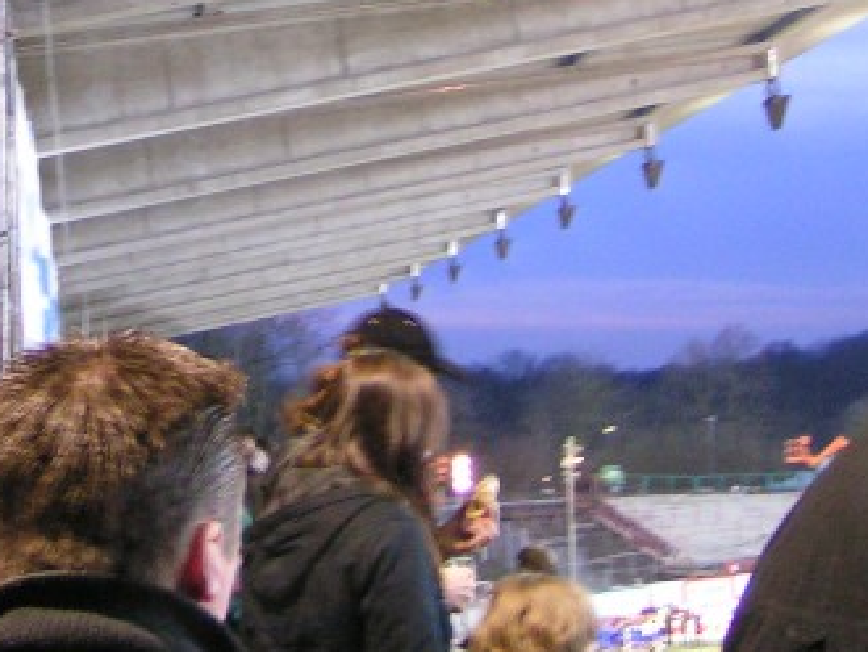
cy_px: -39
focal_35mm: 92
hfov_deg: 20.9
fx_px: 2309
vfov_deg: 15.7
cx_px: 129
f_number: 2.8
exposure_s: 1/6
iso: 200
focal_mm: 5.8
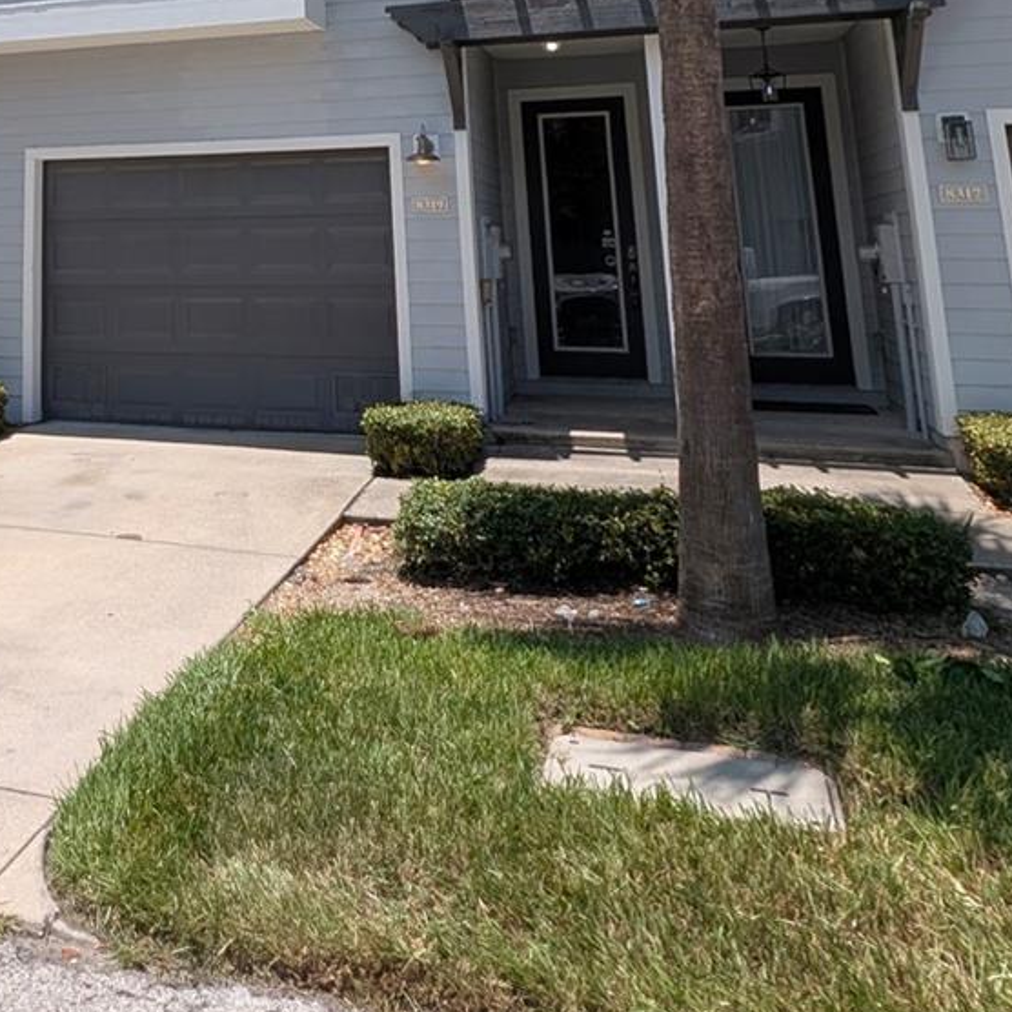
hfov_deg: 46.0
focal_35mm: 33
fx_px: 1091
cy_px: 2
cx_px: 144
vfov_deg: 42.9
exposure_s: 1/1616
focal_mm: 1.95
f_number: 2.2
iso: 45
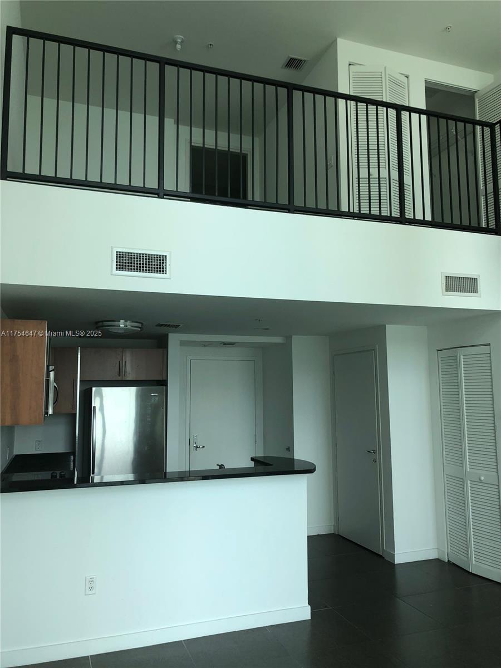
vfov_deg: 63.4
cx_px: 250
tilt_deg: +5.7
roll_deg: +0.9
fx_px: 540
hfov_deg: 49.7
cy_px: 334
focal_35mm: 28
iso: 32
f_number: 1.8
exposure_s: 1/120
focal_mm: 4
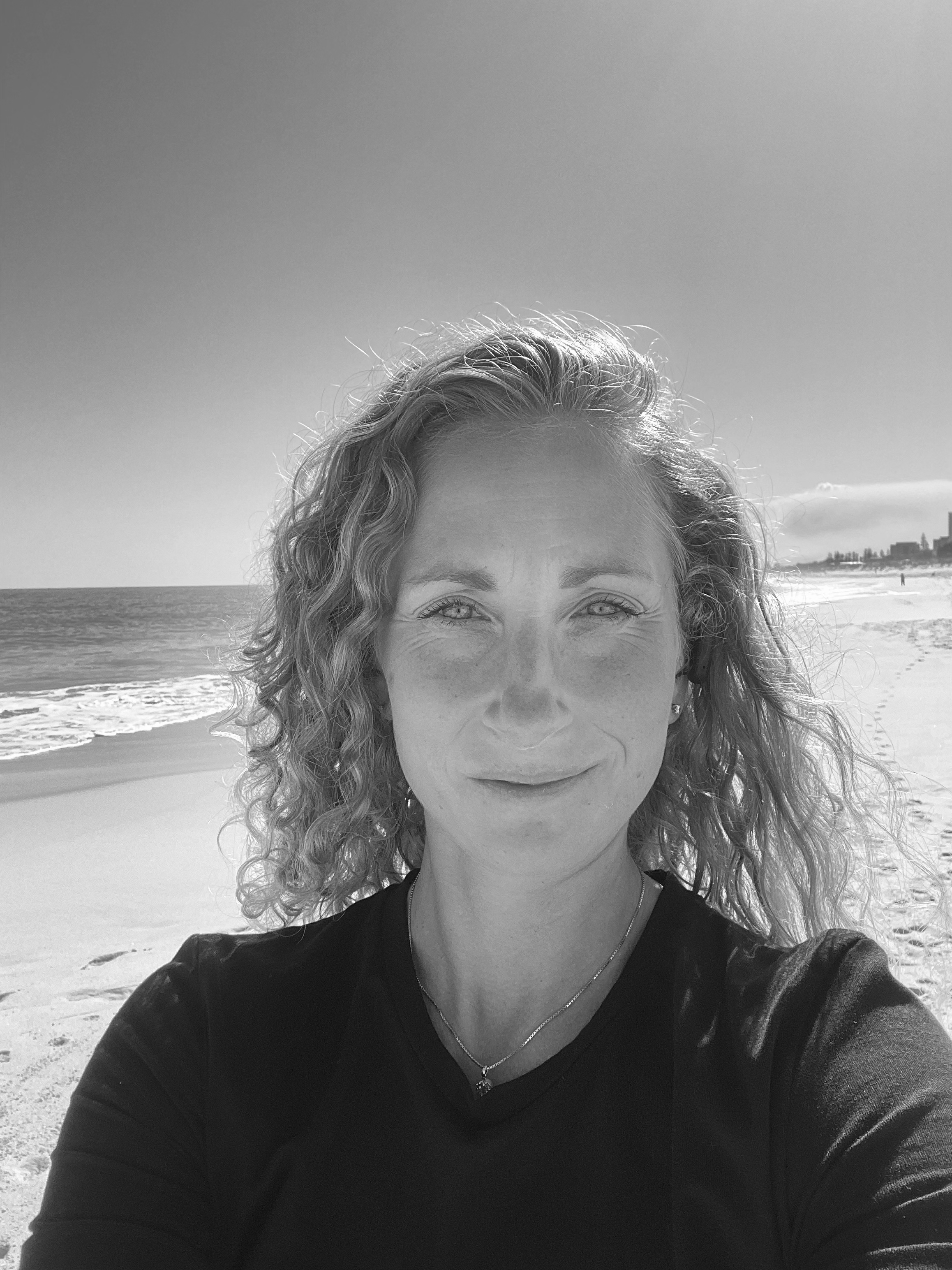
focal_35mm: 30
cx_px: 476
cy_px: 635
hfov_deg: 46.8
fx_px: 1100
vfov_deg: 60.0
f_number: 2.2
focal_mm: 2.71
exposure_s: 1/636
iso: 25
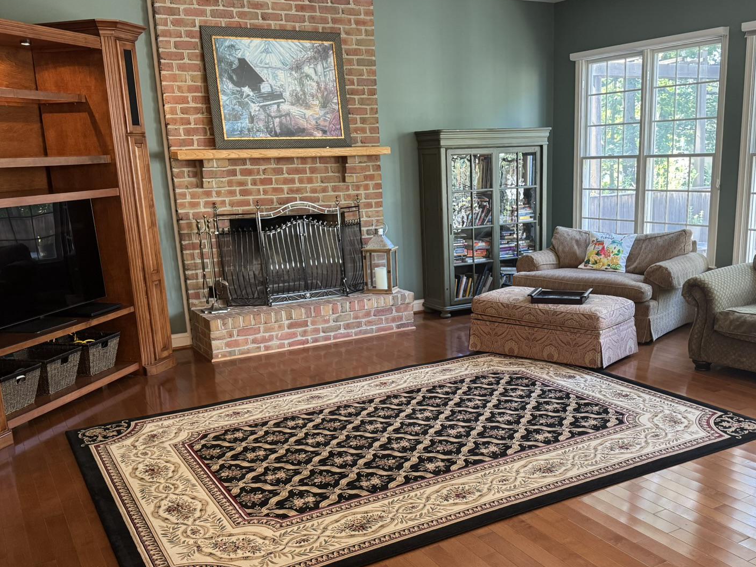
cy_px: 345
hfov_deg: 52.4
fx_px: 764
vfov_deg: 40.5
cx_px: 439
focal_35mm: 35
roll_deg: +1.7
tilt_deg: -14.6
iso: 400
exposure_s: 1/60
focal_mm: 6.76
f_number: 1.78
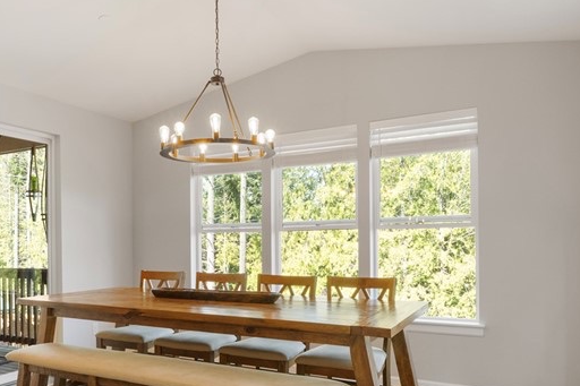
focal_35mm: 30
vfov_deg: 43.1
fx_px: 483
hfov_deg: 61.4
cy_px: 252
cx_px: 232
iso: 800
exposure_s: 1/4
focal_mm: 10
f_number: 8
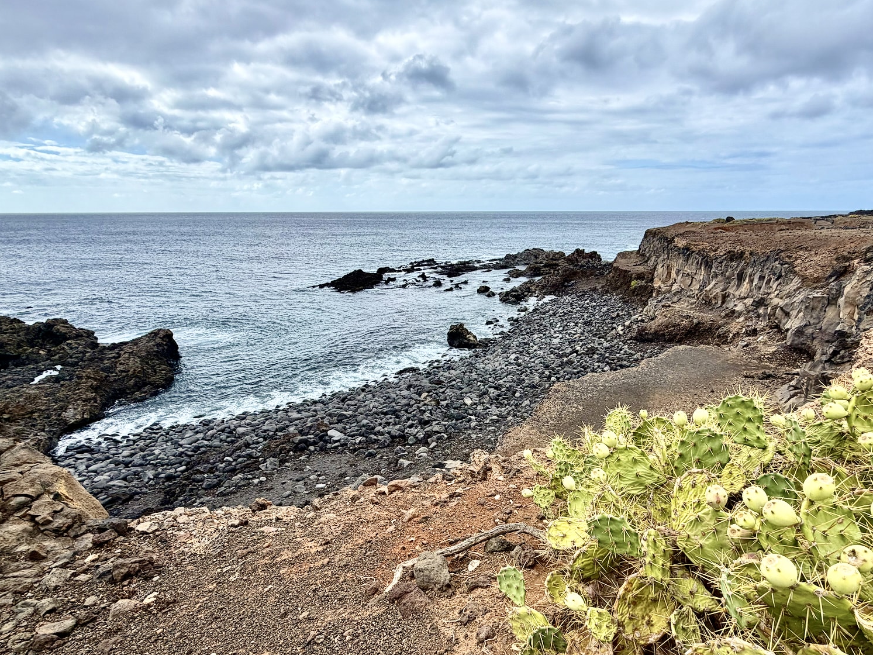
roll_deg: +0.8
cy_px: 408
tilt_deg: -24.7
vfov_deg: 70.5
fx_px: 454
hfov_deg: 87.1
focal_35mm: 18
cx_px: 501
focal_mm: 2.22
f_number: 2.2
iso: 32
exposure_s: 1/770
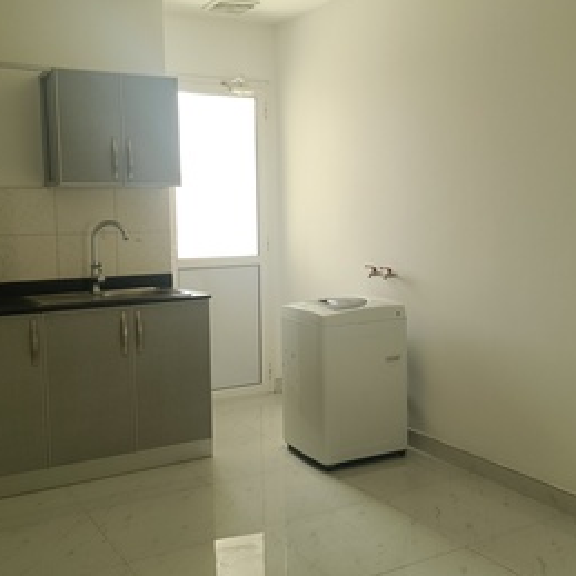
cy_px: 284
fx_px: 734
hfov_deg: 42.8
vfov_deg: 42.8
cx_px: 315
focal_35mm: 39
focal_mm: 4.7
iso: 359
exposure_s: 1/50
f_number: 1.7
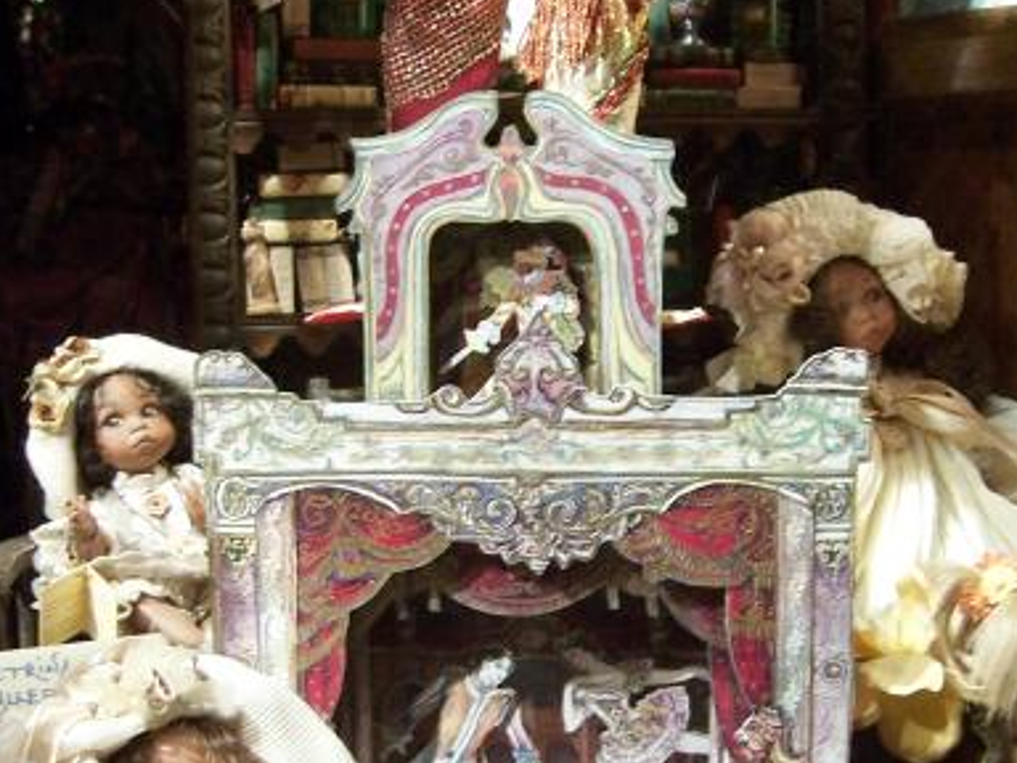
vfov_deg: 24.3
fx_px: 1763
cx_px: 543
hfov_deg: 32.2
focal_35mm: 60
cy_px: 493
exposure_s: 1/4
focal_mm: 6
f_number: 3
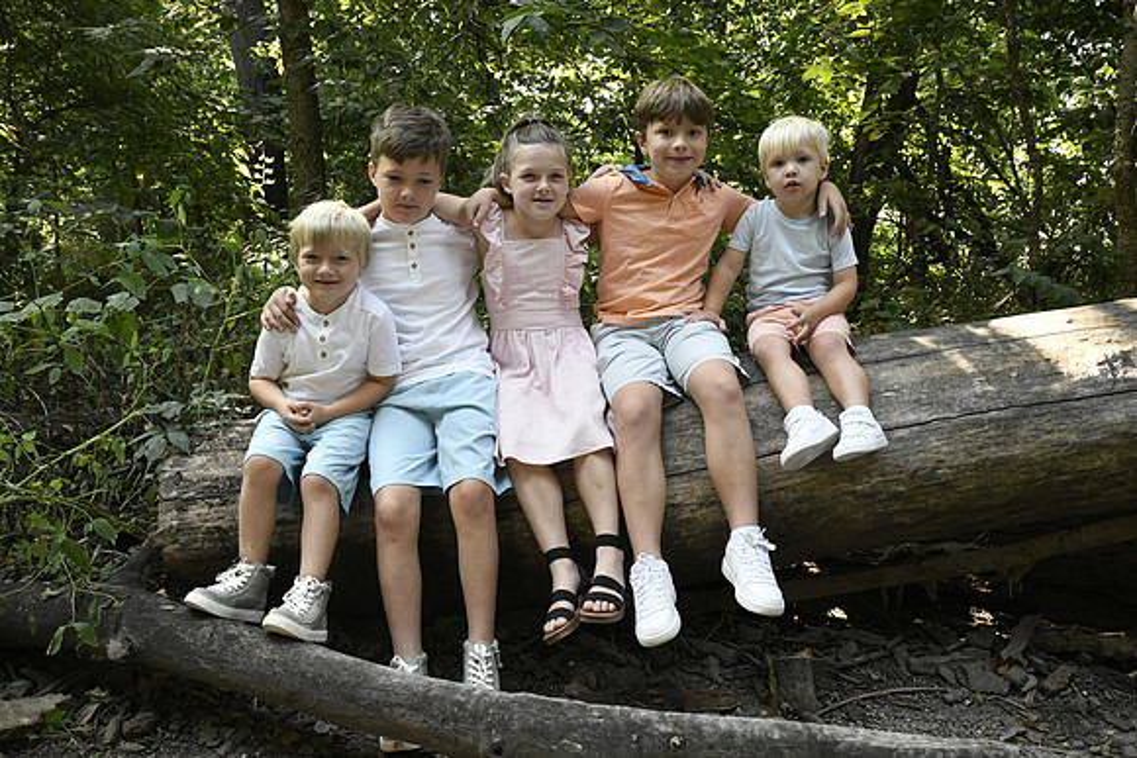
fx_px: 1011
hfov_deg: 58.7
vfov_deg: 41.1
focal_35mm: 32
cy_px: 379
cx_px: 568
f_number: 9
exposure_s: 1/320
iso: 6400
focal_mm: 32
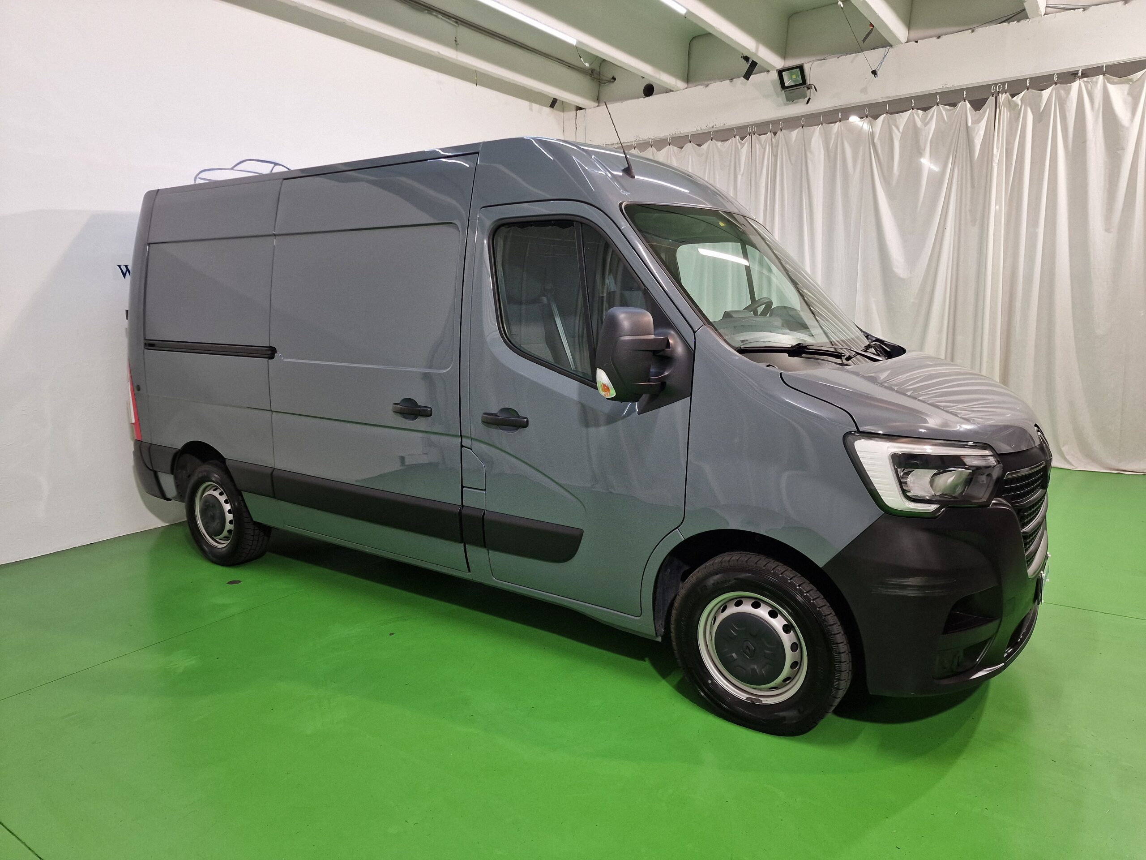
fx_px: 761
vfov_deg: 58.9
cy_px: 430
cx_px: 573
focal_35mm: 23
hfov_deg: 73.9
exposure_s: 1/100
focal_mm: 6.4
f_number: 1.8
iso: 125
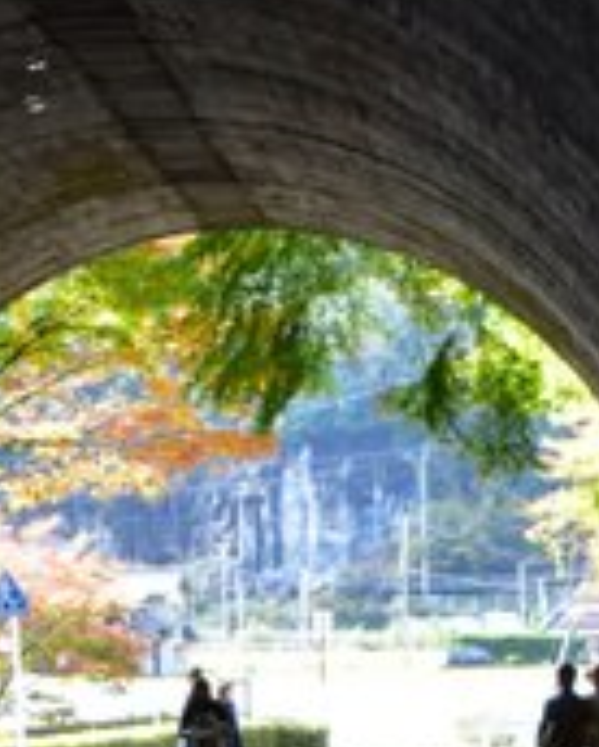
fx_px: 6365
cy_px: 515
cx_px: -360
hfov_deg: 5.3
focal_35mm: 288
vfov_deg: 6.7
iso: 400
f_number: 8
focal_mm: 55
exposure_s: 1/80
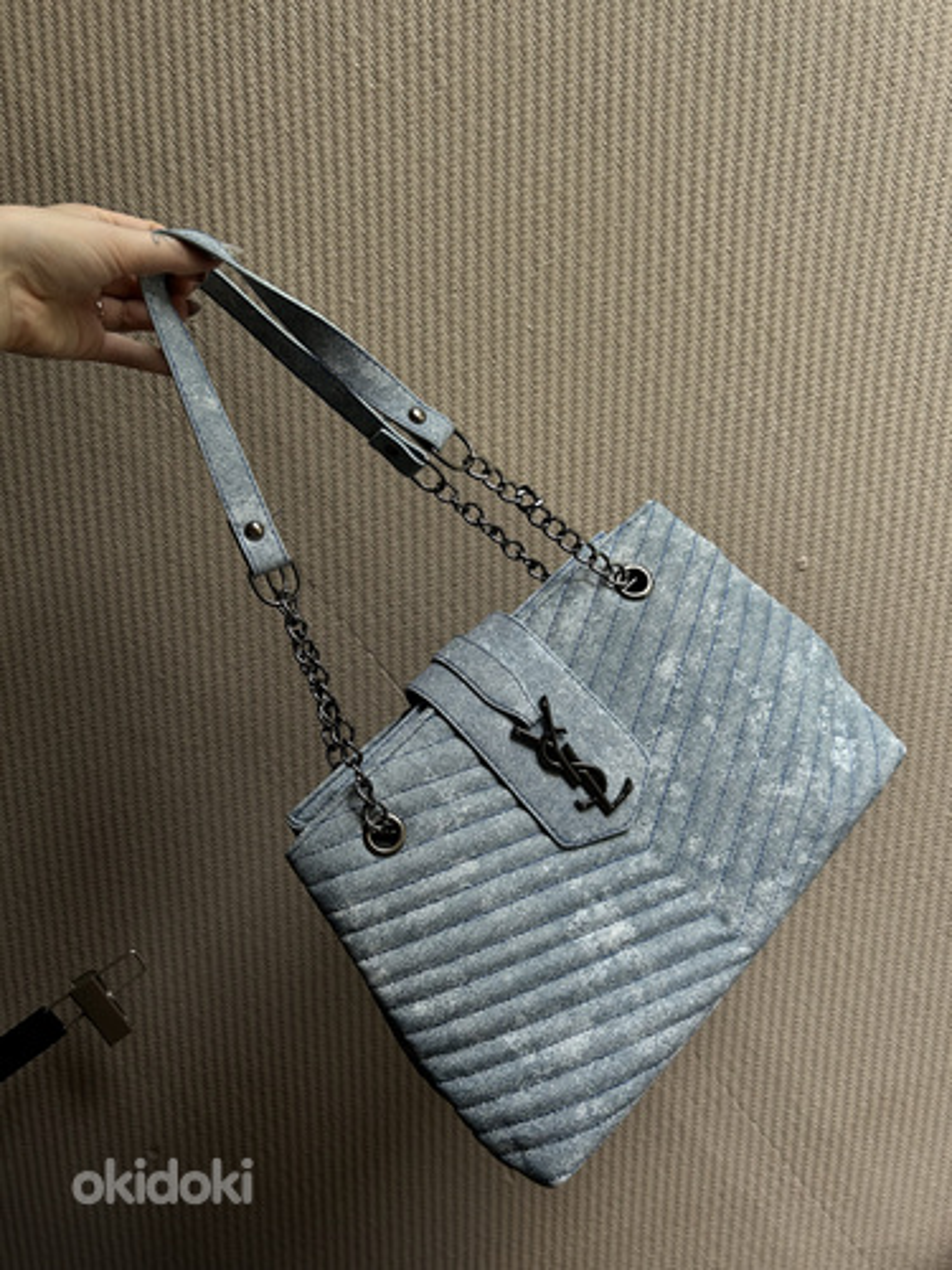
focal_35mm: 26
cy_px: 635
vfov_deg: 67.3
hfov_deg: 53.1
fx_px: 953
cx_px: 476
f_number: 1.5
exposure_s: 1/121
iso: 100
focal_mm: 5.7
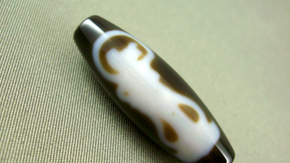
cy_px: 93
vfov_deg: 28.3
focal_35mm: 42
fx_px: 323
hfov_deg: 48.3
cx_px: 144
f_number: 2.8
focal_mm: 7.9
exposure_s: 1/80
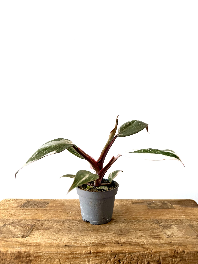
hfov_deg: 56.8
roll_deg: +0.4
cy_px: 132
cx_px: 99
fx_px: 183
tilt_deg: -1.0
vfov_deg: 71.6
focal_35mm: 24
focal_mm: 6.76
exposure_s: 1/121
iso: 80
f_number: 1.78
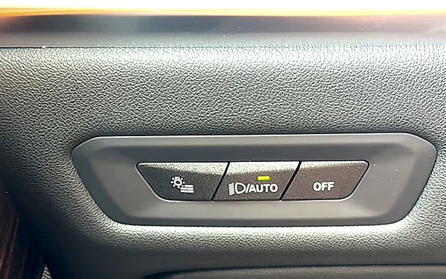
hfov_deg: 41.0
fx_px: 596
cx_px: 249
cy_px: 174
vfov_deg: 26.3
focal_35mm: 49
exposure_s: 1/79
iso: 125
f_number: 1.78
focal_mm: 6.86
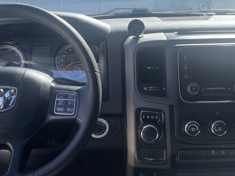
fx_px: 380
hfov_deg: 34.3
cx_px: 132
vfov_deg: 26.1
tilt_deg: -9.8
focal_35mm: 56
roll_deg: -4.7
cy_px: 83
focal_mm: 4.2
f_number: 1.6
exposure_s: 1/518
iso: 32
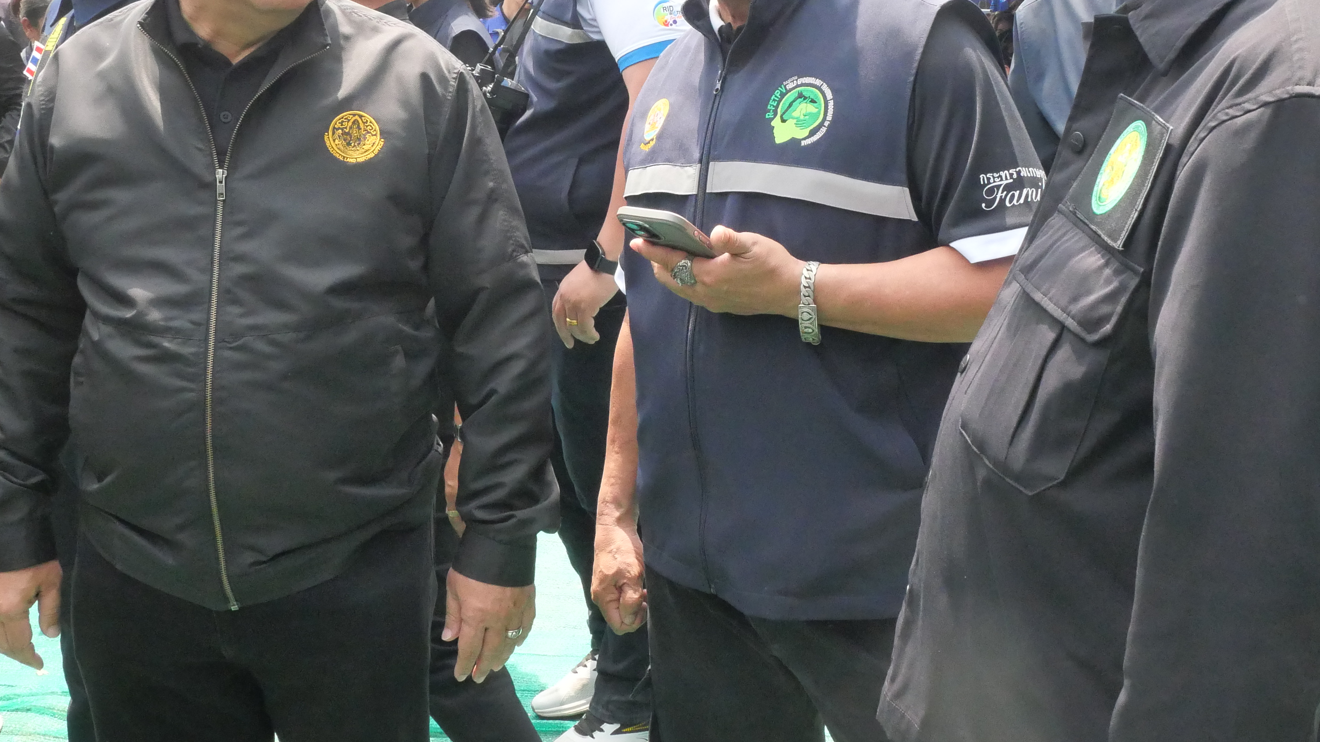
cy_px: 203
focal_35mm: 46
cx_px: 748
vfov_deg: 25.7
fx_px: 1610
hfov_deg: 44.5
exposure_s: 1/640
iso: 3200
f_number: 10
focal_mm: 14
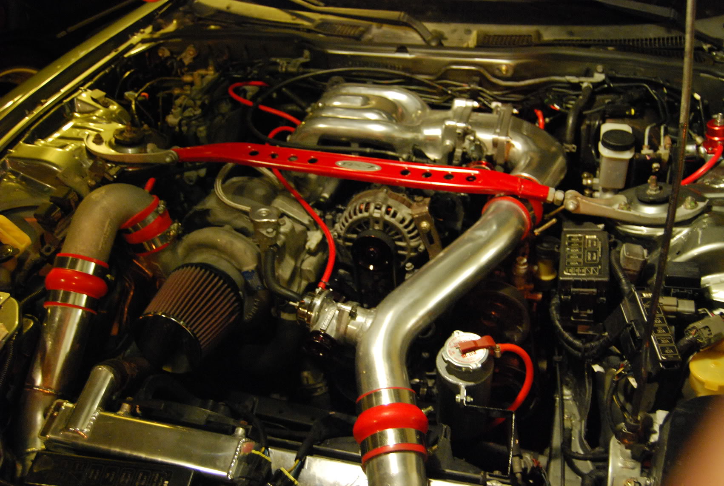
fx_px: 695
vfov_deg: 38.5
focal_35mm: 34
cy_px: 243
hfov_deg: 55.0
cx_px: 362
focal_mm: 23
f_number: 3.8
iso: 1600
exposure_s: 1/8
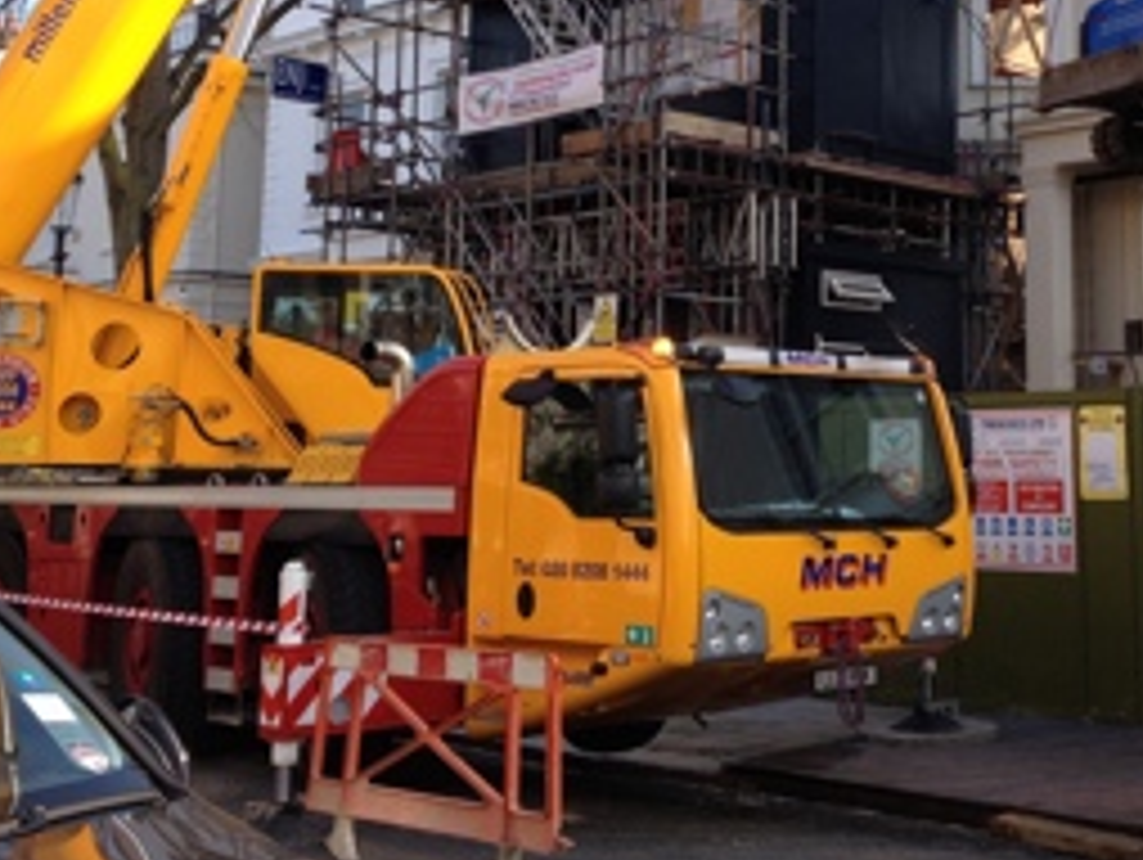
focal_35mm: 62
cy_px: 171
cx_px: 734
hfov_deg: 31.0
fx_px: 2049
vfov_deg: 23.3
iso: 50
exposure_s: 1/569
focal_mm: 4.28
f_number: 2.4
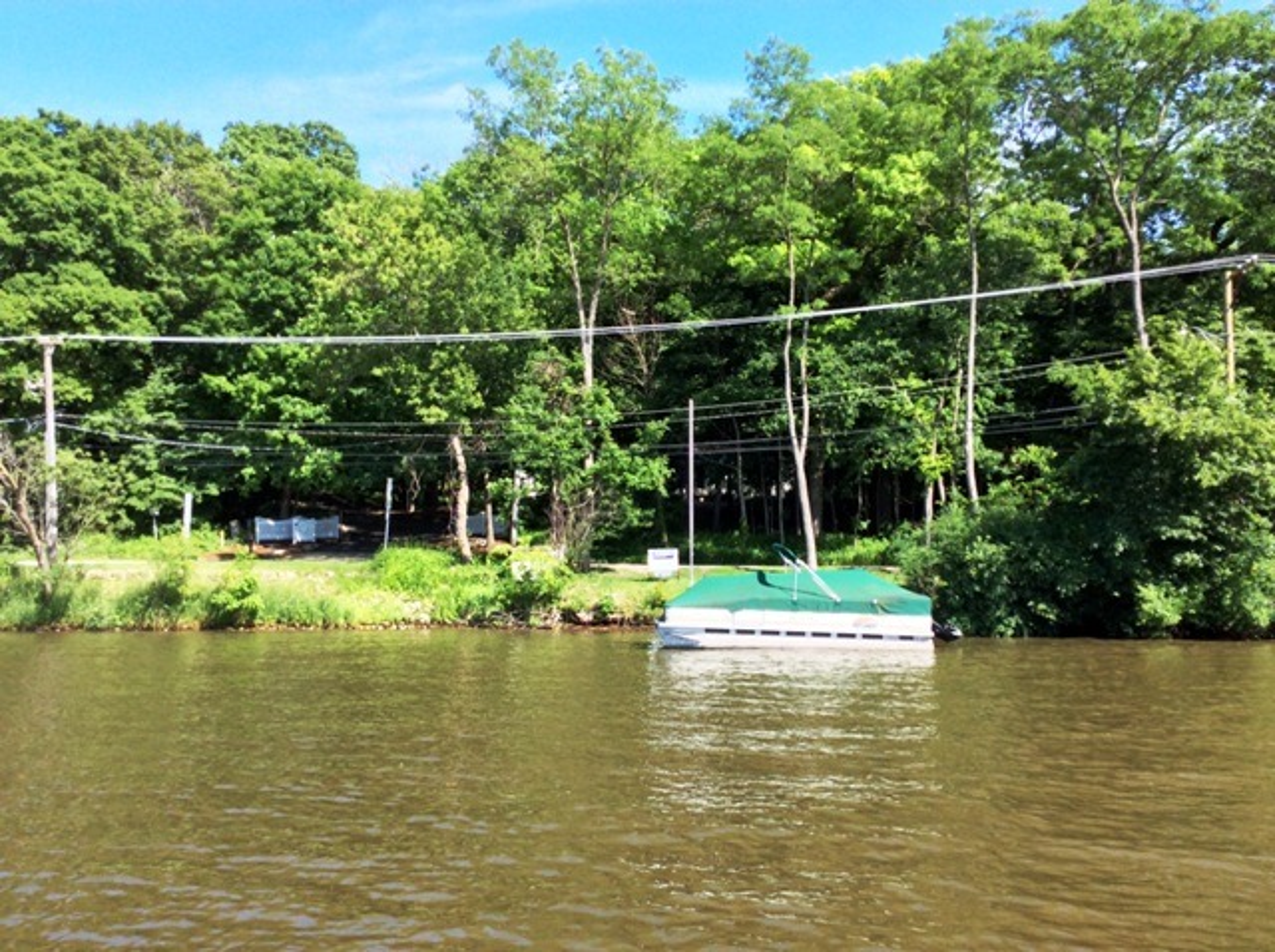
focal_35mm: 32
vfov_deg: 44.1
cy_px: 476
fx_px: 1177
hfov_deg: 56.9
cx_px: 638
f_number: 2.4
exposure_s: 1/578
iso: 32
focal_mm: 3.3
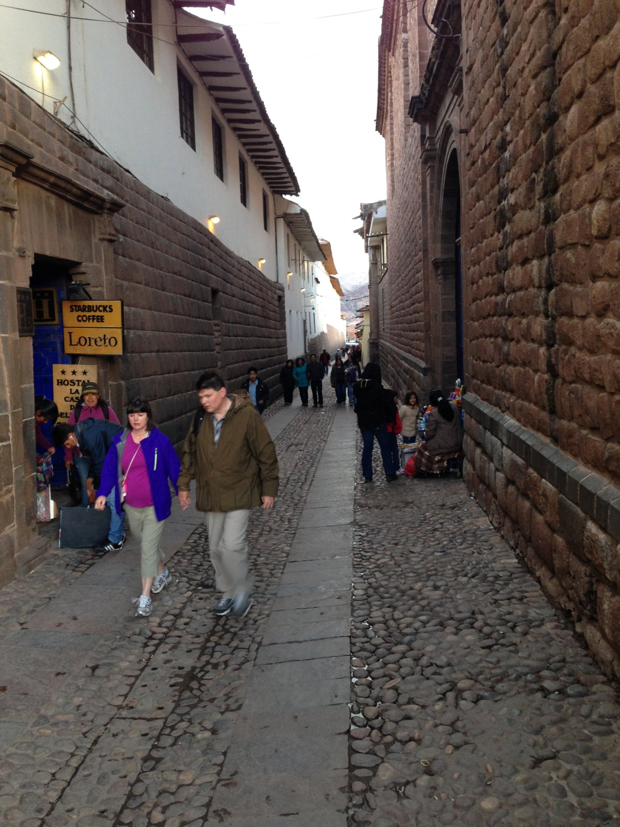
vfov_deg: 55.4
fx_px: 788
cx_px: 310
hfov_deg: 42.9
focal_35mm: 33
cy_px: 414
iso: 100
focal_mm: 4.12
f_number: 2.4
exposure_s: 1/20
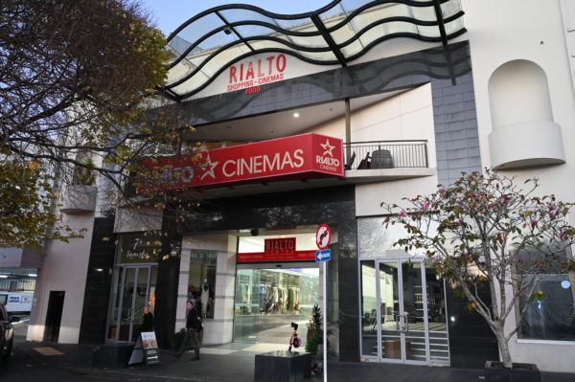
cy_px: 191
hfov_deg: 64.6
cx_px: 288
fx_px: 455
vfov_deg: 45.6
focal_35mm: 28
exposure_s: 1/125
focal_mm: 28.5
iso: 3200
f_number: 4
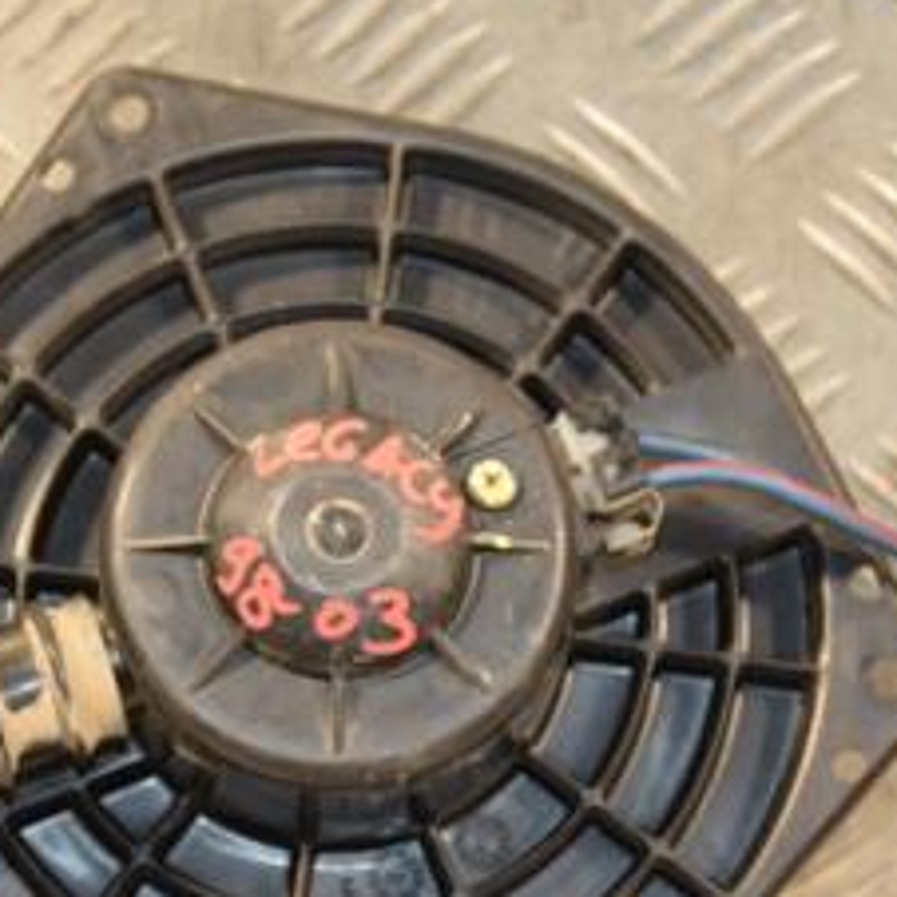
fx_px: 4955
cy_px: 492
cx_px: 369
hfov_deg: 10.3
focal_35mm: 169
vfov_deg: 10.3
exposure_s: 1/100
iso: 800
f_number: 5
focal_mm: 50
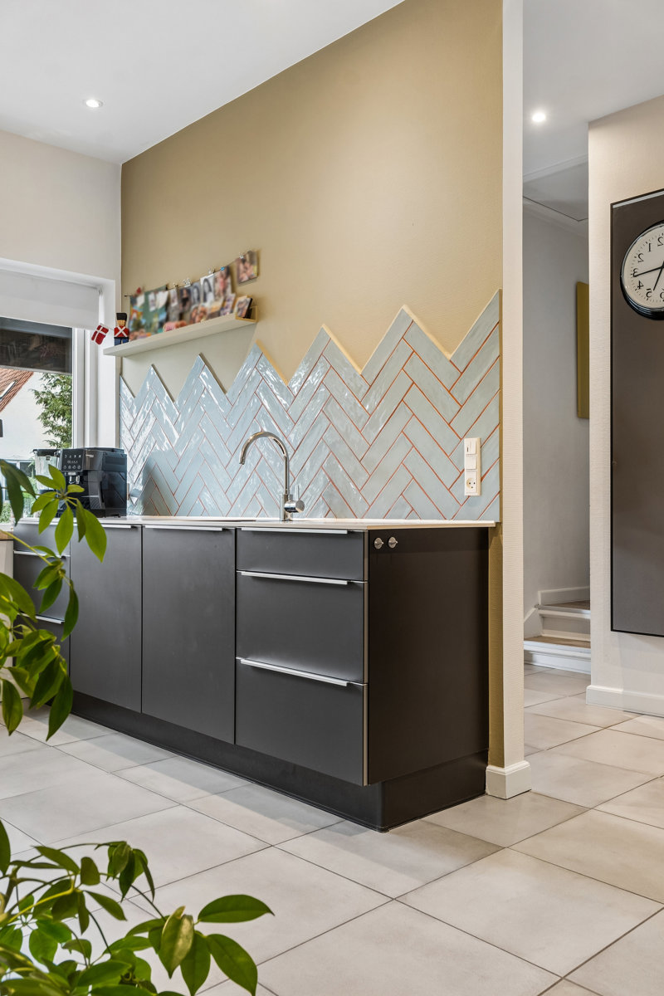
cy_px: 498
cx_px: 332
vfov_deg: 61.9
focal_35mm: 30
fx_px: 830
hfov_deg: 43.6
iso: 200
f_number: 8
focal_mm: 20
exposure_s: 1/1.25
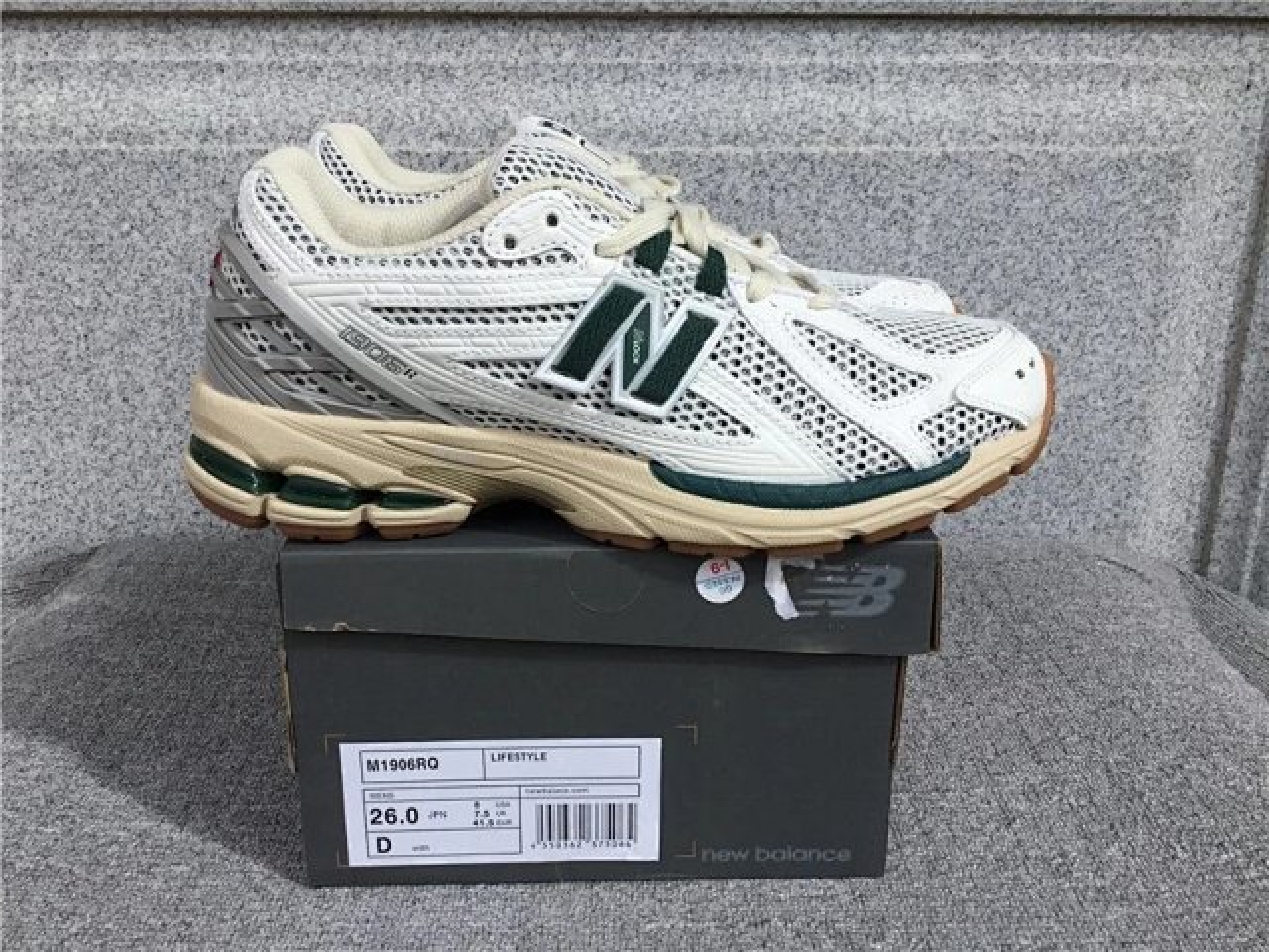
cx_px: 634
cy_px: 476
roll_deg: +0.6
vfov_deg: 45.4
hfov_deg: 58.4
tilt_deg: -19.1
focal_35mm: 31
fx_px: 1136
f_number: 2.4
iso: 25
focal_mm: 3.3
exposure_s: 1/407
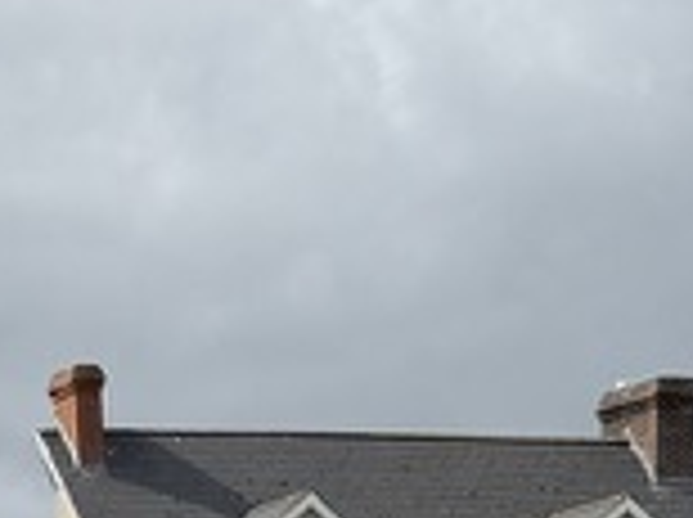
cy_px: 995
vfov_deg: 8.8
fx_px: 3198
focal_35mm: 160
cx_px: -351
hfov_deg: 11.8
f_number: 1.78
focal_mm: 6.76
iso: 80
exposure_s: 1/5319
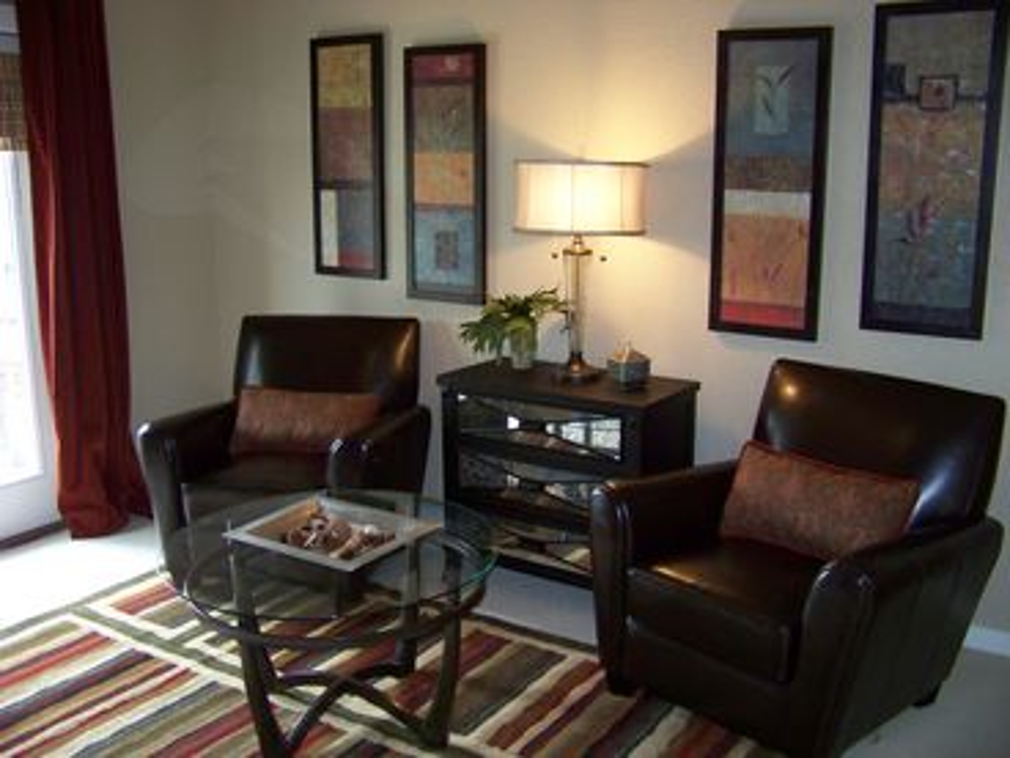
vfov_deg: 39.7
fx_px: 1050
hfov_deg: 51.4
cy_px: 379
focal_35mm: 36
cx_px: 505
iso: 200
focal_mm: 5.85
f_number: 2.8
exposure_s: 1/30
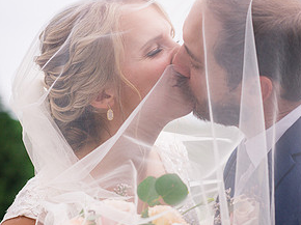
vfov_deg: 11.7
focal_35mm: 127
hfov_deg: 15.5
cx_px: 154
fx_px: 1103
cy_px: 130
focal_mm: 85
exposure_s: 1/4000
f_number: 3.5
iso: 500
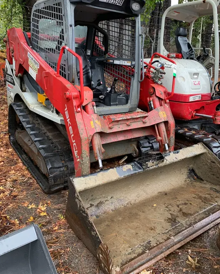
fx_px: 228
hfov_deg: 51.6
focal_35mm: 28
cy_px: 130
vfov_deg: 62.1
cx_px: 108
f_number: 1.8
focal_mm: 4.25
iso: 80
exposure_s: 1/121
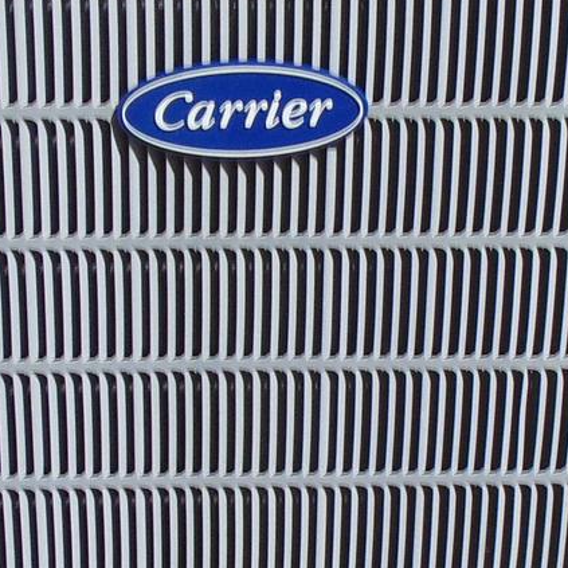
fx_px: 1986
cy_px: 420
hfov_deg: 16.3
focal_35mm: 107
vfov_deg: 16.2
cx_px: 281
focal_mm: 4.5
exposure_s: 1/250
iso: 80
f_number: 7.7
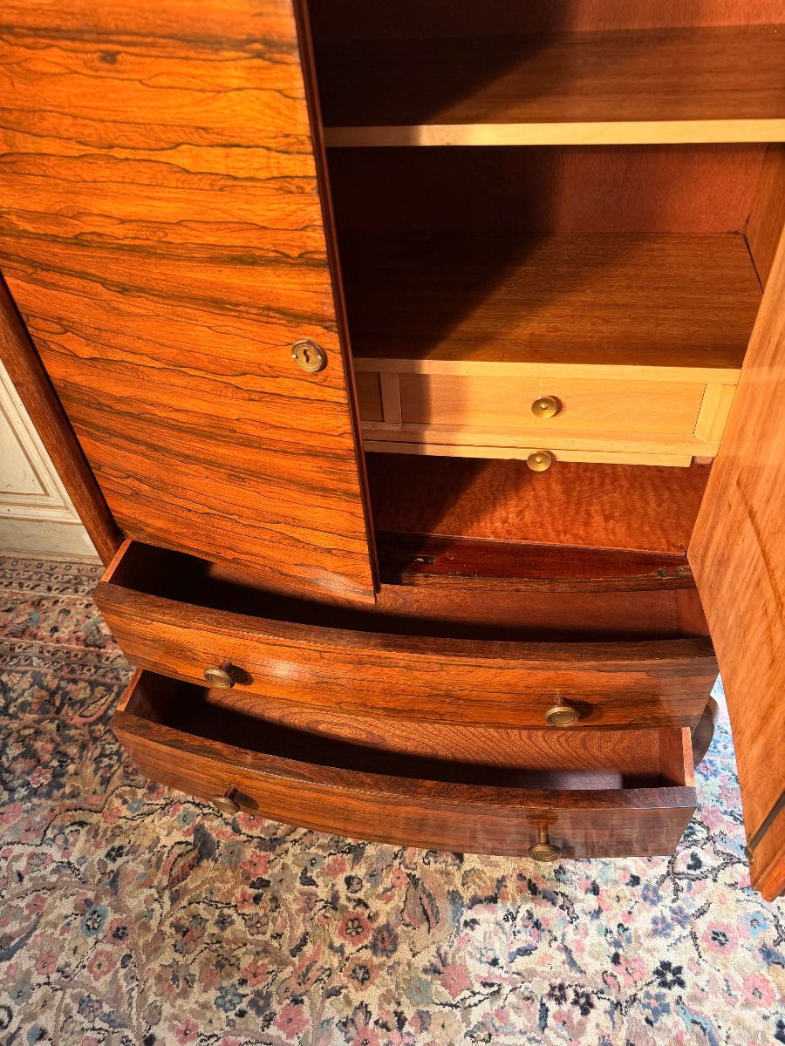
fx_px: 726
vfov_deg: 71.6
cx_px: 392
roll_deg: +6.3
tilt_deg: -44.3
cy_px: 523
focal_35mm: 24
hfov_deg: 56.8
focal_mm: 6.76
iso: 125
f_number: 1.78
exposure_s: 1/100
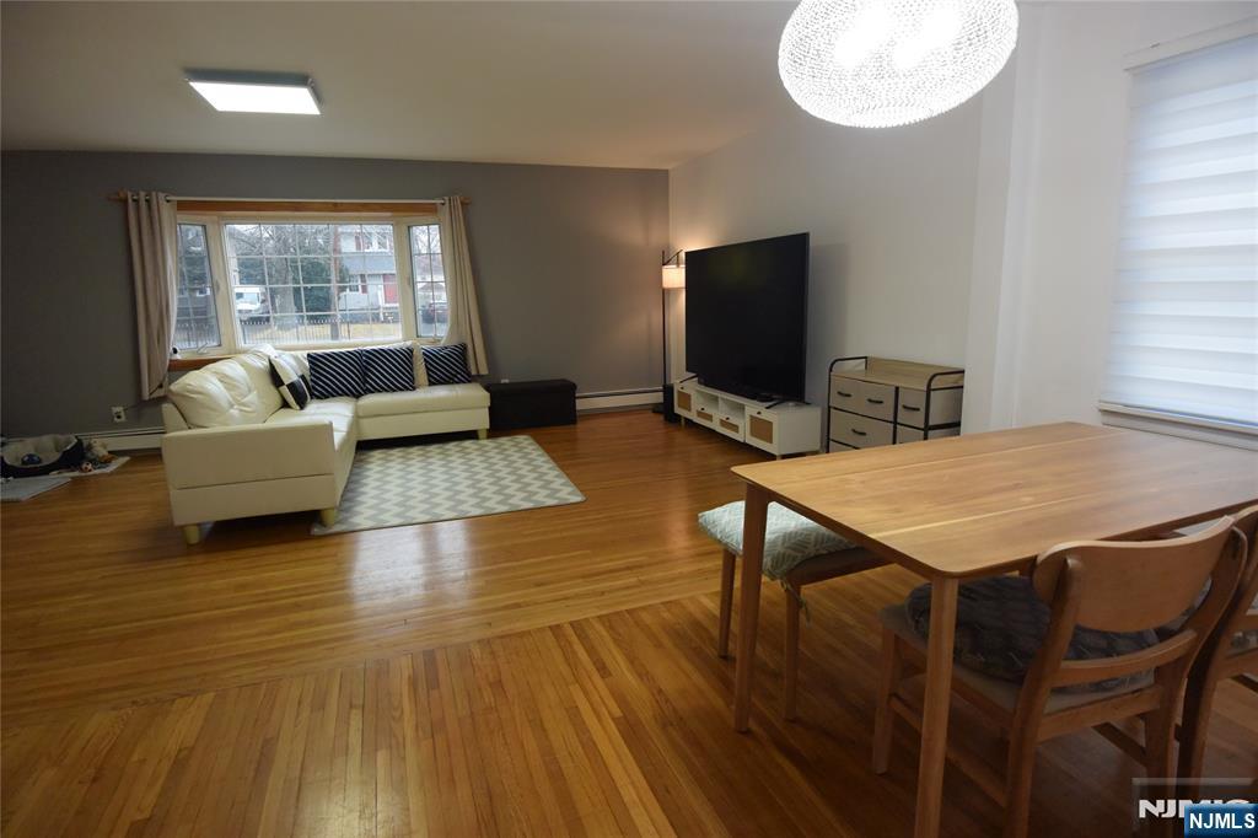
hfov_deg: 90.0
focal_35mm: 18
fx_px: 629
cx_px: 629
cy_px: 419
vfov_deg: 67.3
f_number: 3.5
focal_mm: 6.7
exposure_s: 1/60
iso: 360
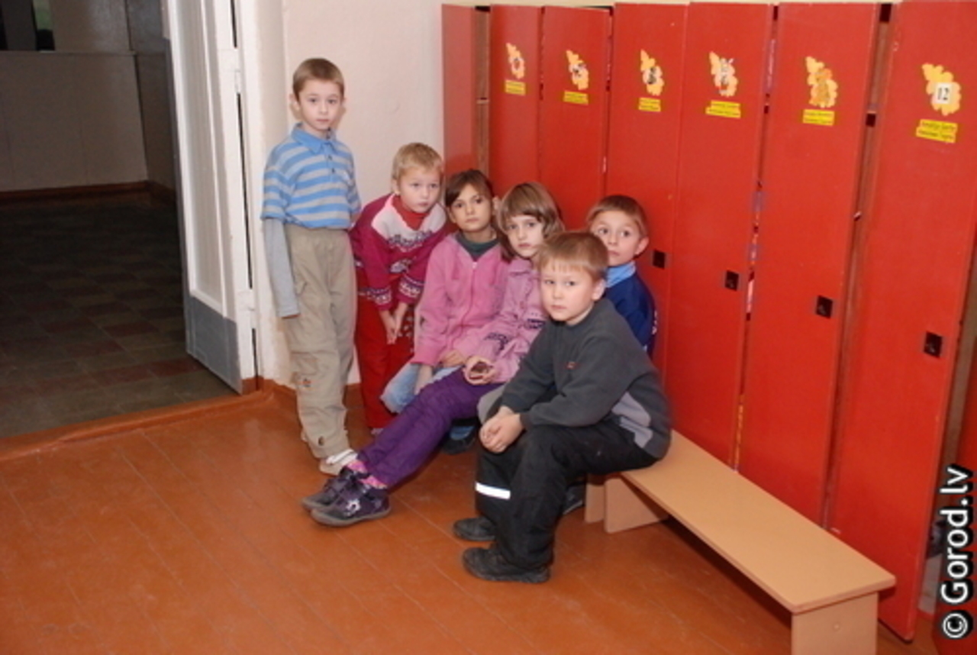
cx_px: 488
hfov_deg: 49.5
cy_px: 328
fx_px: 1060
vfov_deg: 34.3
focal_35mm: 39
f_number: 4
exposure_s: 1/180
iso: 1000
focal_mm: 26
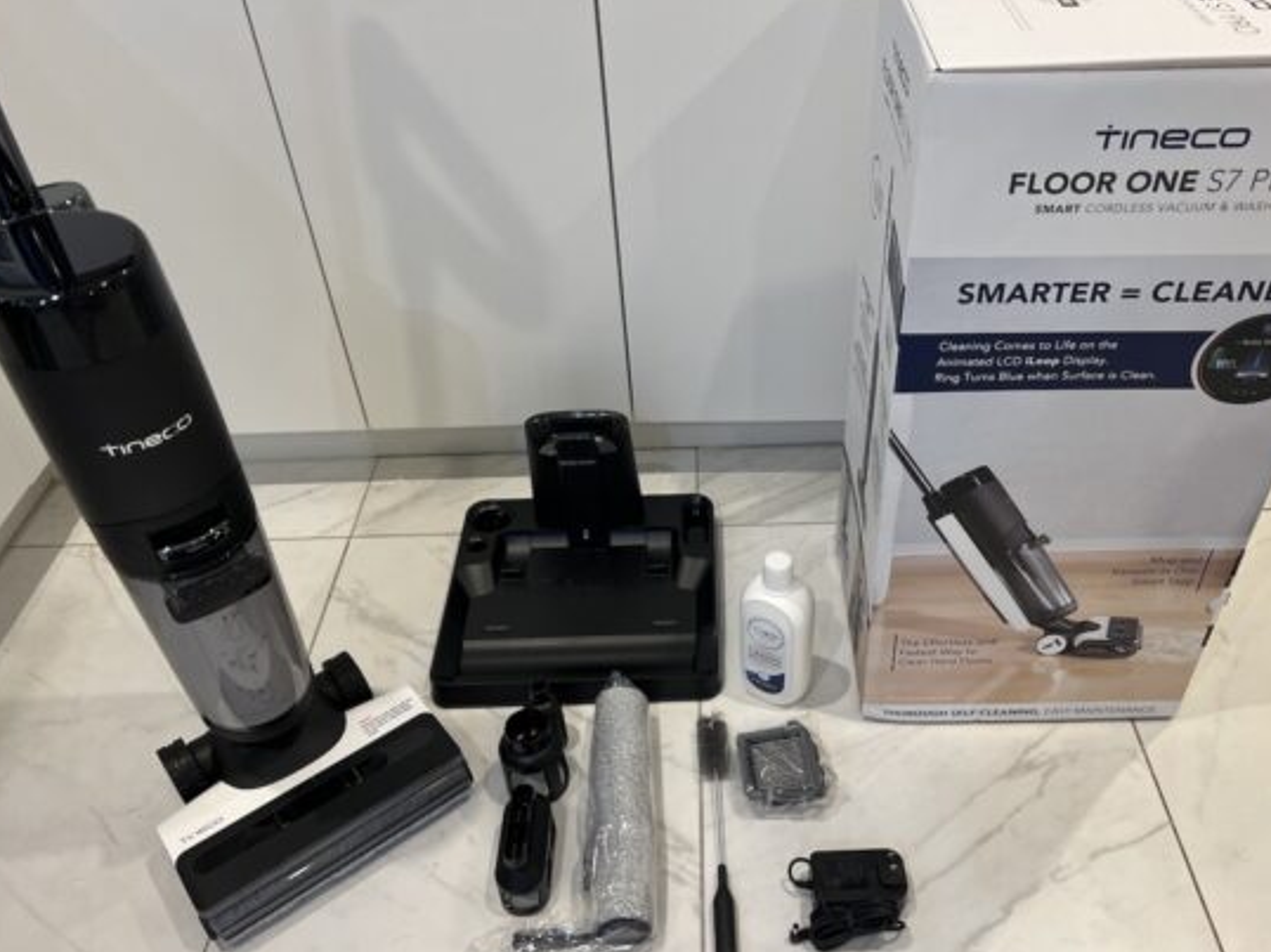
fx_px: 1064
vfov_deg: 48.1
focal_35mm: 29
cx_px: 680
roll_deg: +3.0
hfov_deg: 61.6
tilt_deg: -41.7
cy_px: 524
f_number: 1.5
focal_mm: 5.7
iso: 125
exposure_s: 1/120
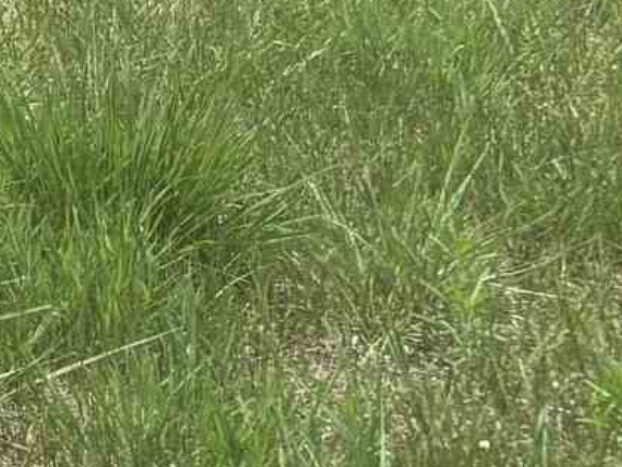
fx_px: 3414
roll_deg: +2.0
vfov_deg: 6.8
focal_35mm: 190
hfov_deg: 8.3
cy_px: -1113
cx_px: -1420
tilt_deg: -0.5
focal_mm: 5.96
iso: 50
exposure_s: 1/1751
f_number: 1.6
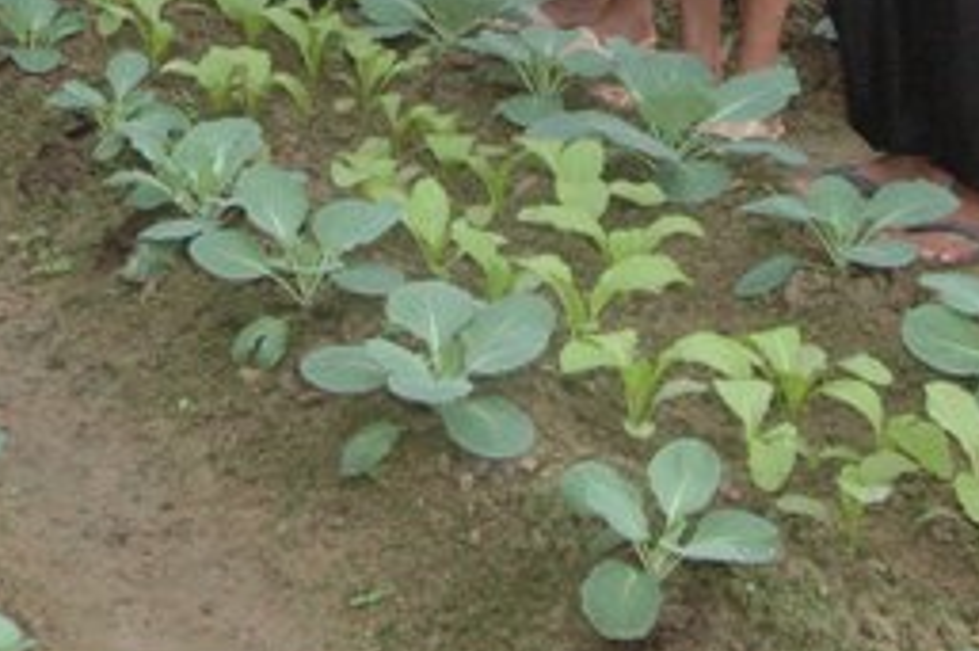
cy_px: -236
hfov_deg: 18.0
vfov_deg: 11.8
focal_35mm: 112
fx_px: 3044
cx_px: 137
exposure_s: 1/160
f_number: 6.3
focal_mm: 24
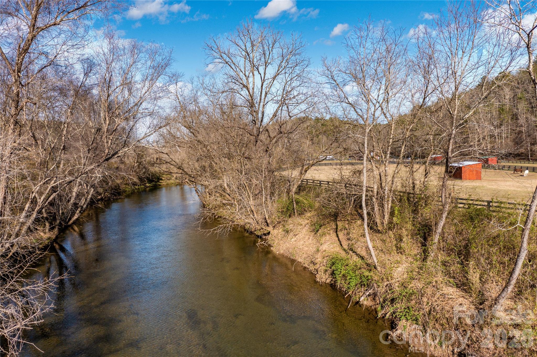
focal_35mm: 28
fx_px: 417
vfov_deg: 46.4
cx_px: 268
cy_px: 178
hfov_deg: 65.5
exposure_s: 1/1000
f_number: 3.2
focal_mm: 10.3
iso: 100
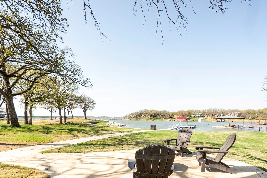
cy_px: 136
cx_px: 148
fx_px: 178
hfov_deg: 73.5
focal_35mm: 24
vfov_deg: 50.7
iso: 400
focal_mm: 10
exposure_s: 1/1600
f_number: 4
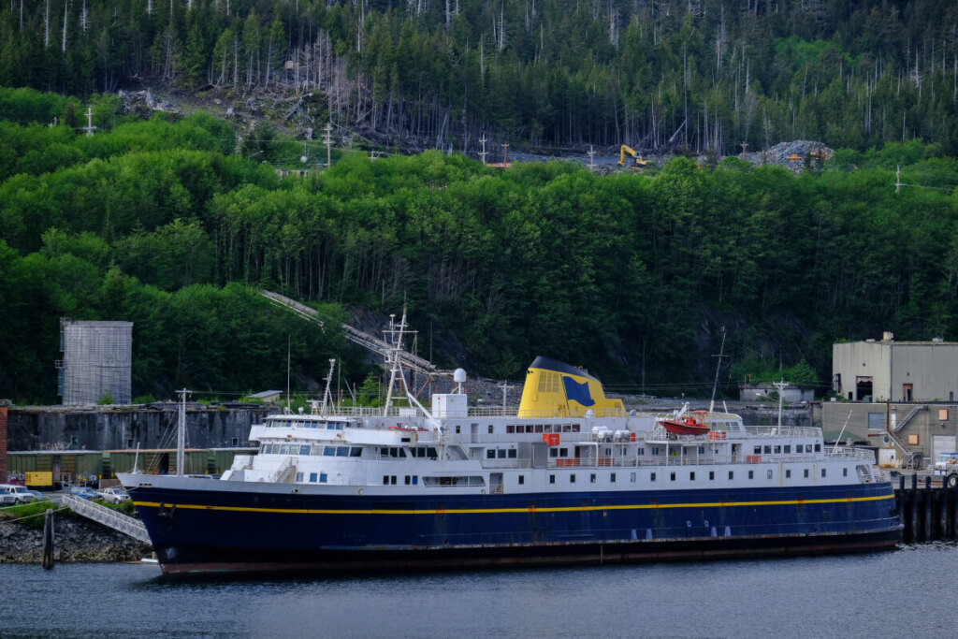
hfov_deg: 10.2
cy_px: 320
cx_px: 479
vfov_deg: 6.8
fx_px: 5376
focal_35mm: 202
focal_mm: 134.5
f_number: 5.6
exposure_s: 1/550
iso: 320
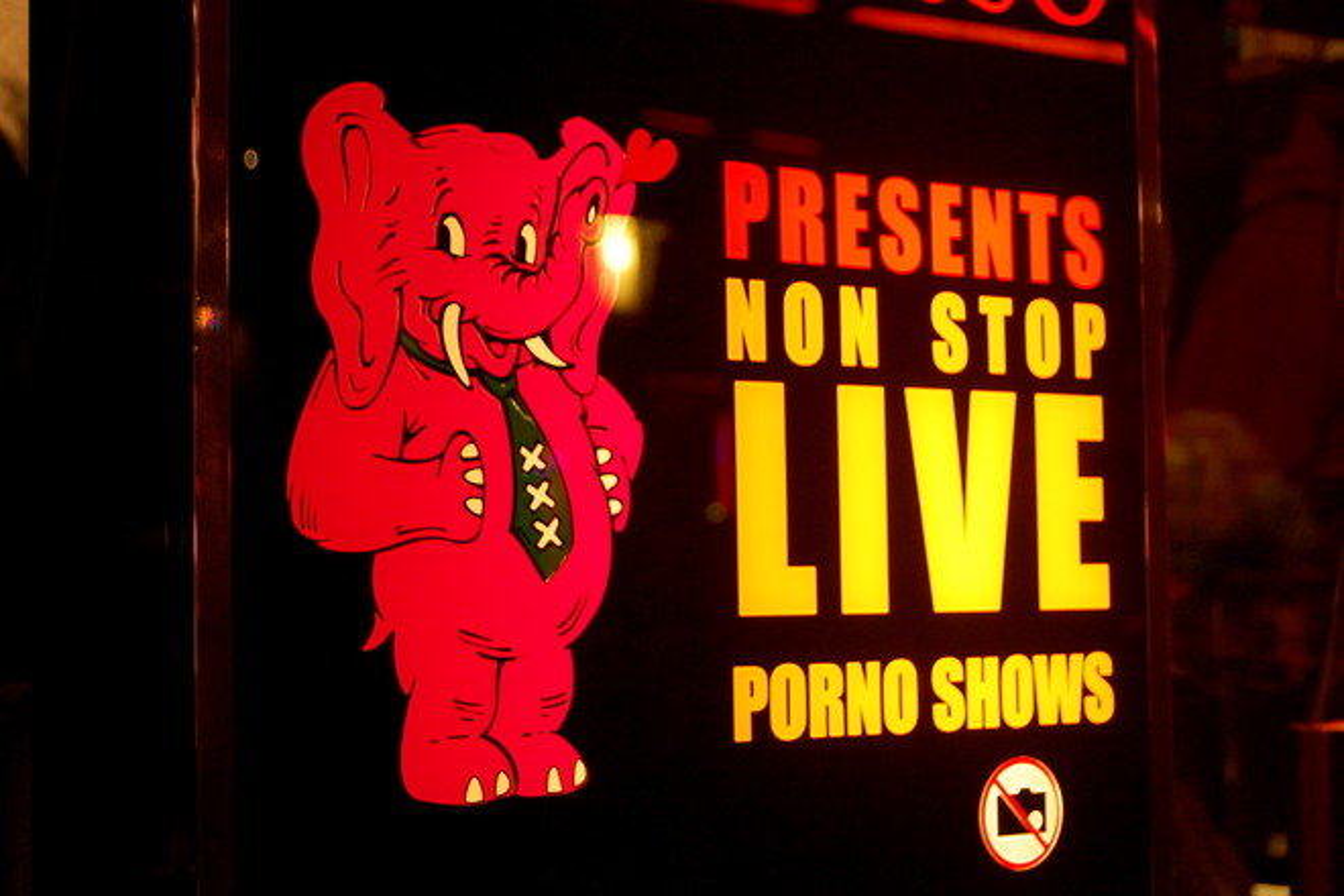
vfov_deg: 18.9
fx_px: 2688
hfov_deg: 28.1
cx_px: 672
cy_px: 448
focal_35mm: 72
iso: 800
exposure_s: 1/15
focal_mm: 48
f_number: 5.6
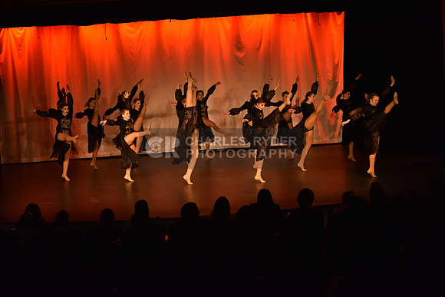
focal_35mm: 70
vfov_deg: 19.5
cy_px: 148
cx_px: 222
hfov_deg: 28.8
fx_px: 865
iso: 2000
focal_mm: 70
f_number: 4
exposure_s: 1/250
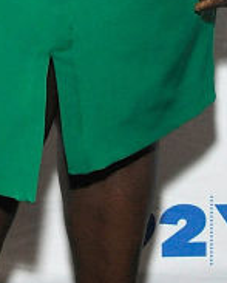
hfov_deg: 7.0
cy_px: -195
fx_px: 1843
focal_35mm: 220
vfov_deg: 8.5
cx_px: 87
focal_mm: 42
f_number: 6.3
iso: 2000
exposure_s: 1/250
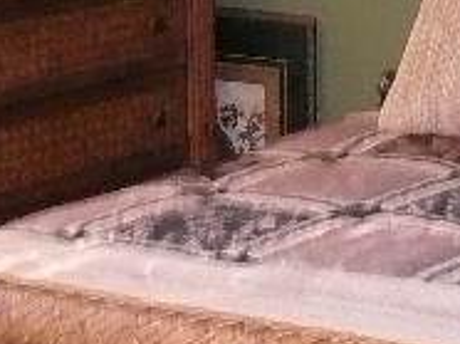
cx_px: 777
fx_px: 1831
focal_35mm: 138
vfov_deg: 10.5
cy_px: -121
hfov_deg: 13.2
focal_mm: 4.6
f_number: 2.8
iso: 400
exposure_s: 1/30
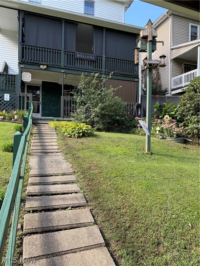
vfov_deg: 71.6
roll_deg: -1.2
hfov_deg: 56.8
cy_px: 133
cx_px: 100
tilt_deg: -0.8
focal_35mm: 24
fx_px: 185
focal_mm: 6.76
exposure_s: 1/607
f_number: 1.78
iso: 100
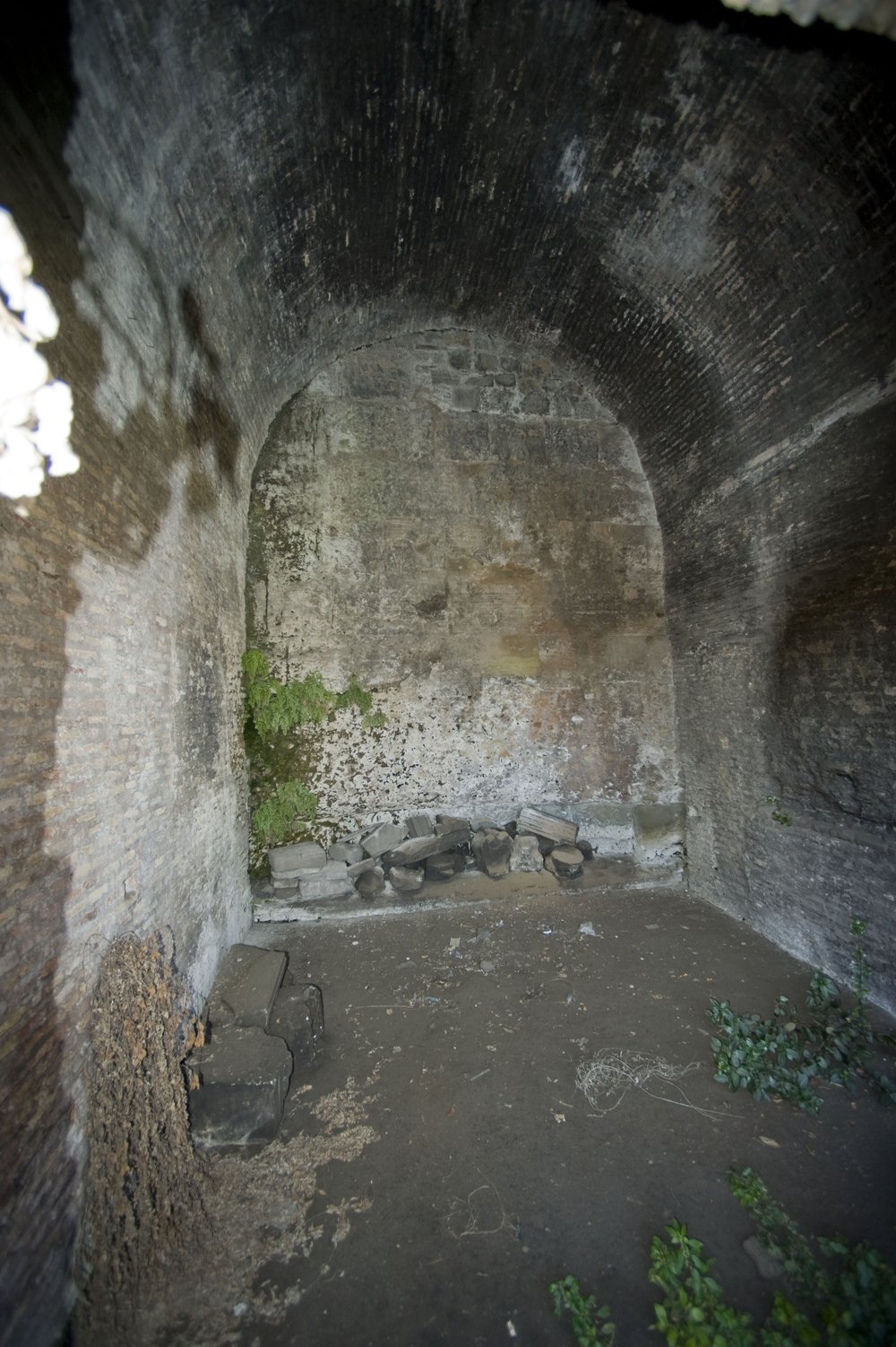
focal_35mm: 14
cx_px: 448
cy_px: 674
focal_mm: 14
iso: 200
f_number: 3.5
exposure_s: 1/100
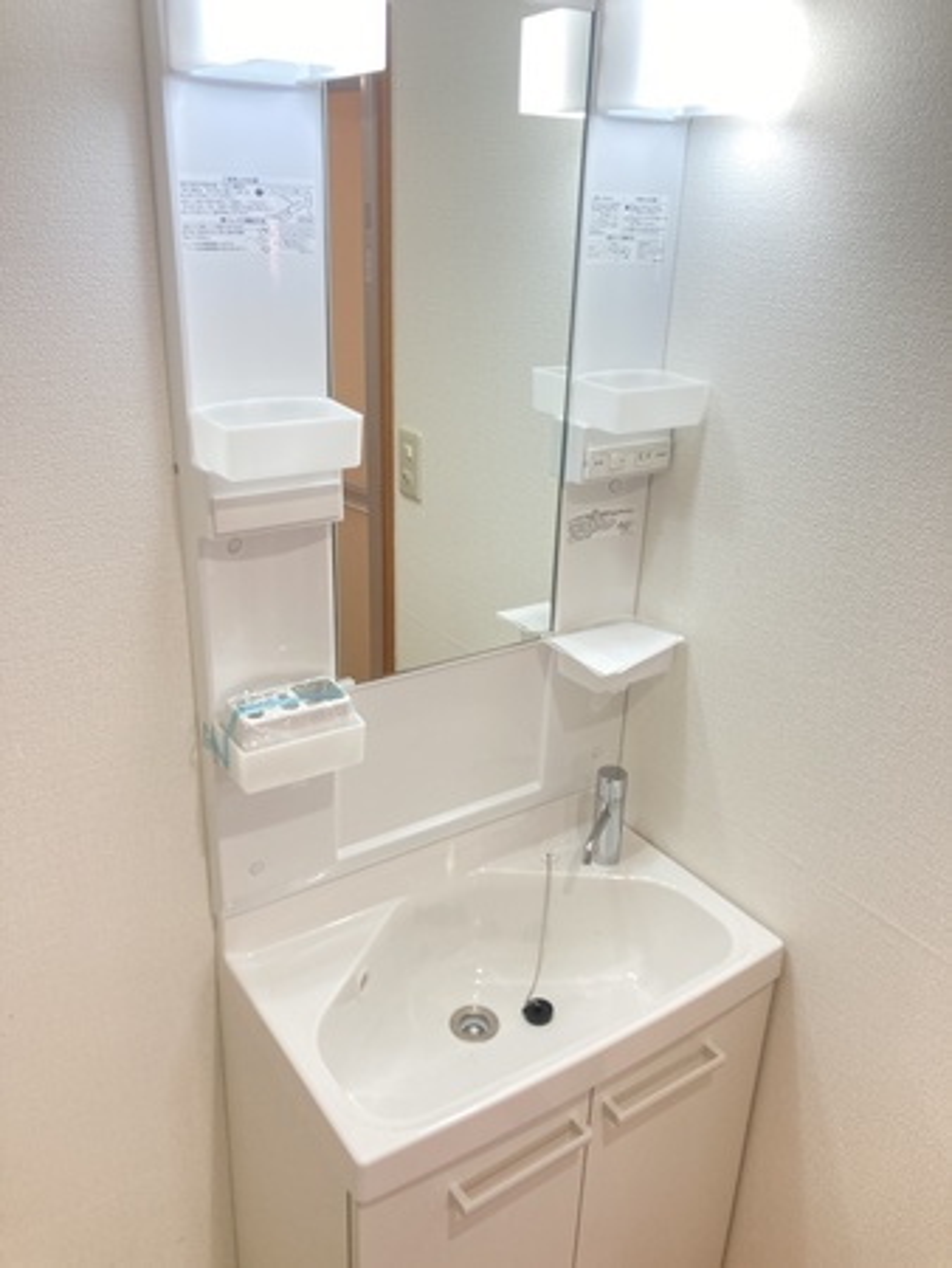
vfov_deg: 63.4
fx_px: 1026
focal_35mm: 28
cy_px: 634
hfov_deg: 49.8
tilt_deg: -22.8
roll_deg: -3.2
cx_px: 476
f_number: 1.8
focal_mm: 3.99
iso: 50
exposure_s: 1/60
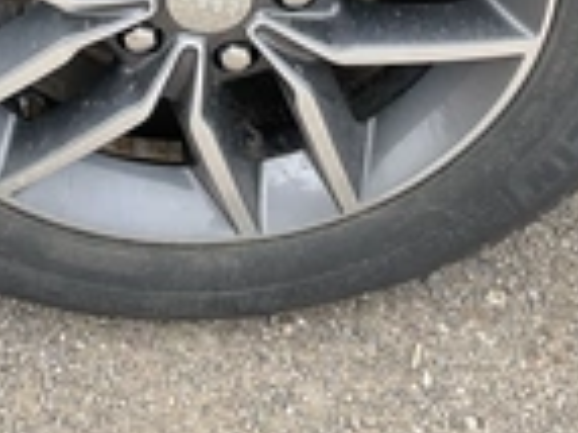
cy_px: -105
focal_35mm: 81
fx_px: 1351
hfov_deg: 24.0
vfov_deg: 17.2
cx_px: 186
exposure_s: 1/268
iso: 25
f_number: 1.8
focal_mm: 3
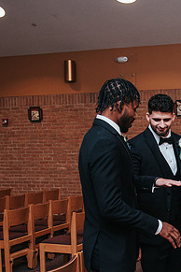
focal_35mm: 65
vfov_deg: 30.5
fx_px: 490
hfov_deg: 20.3
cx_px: 182
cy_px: 201
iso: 1000
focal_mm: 28
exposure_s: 1/200
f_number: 4
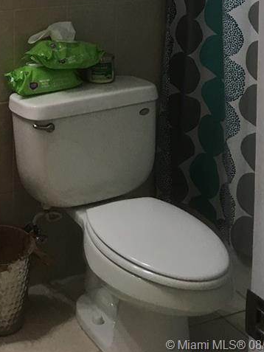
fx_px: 742
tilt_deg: -5.3
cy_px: -89
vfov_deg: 23.9
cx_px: -33
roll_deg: -0.5
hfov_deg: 19.3
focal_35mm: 73
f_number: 2.2
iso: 40
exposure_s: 1/30
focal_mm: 4.15
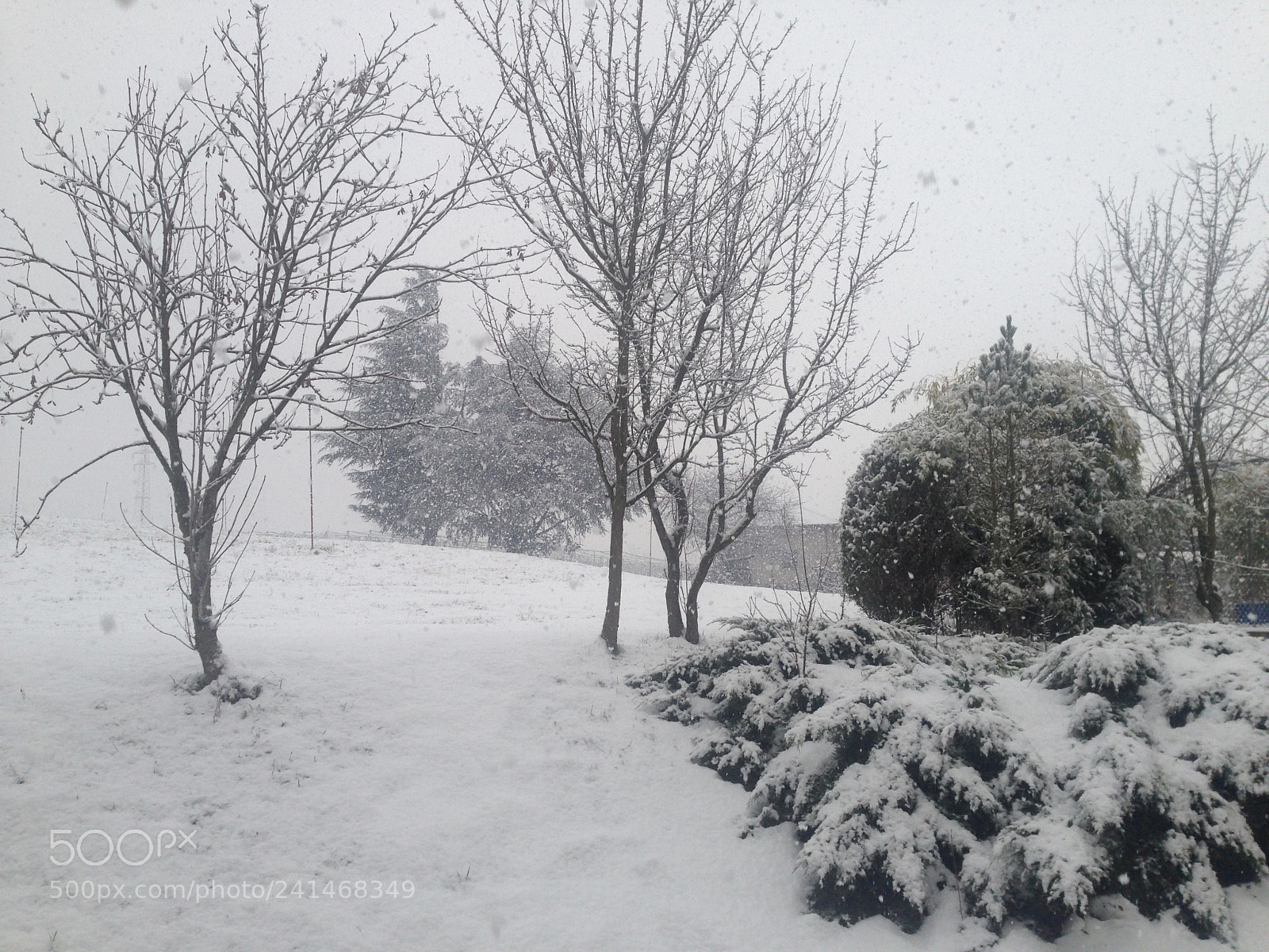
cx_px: 634
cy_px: 476
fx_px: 1210
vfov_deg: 42.9
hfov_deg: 55.4
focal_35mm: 33
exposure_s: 1/188
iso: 50
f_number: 2.4
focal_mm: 4.12
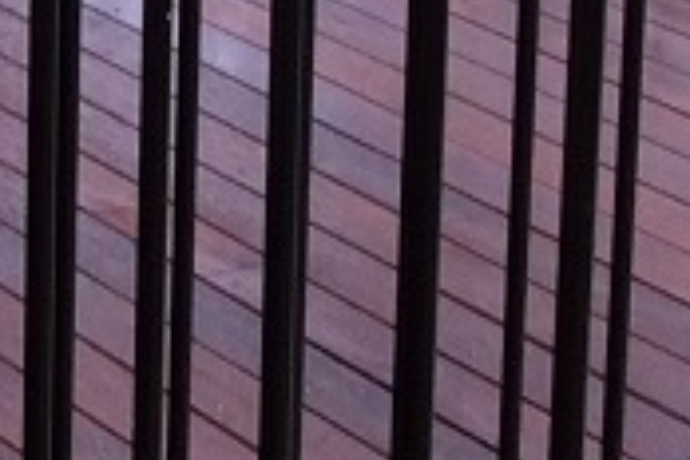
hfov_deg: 9.5
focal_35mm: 198
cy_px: -636
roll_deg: +0.6
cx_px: -799
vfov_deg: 6.6
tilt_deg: -9.8
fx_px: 3795
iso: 40
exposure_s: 1/33
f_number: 2.4
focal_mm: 3.3
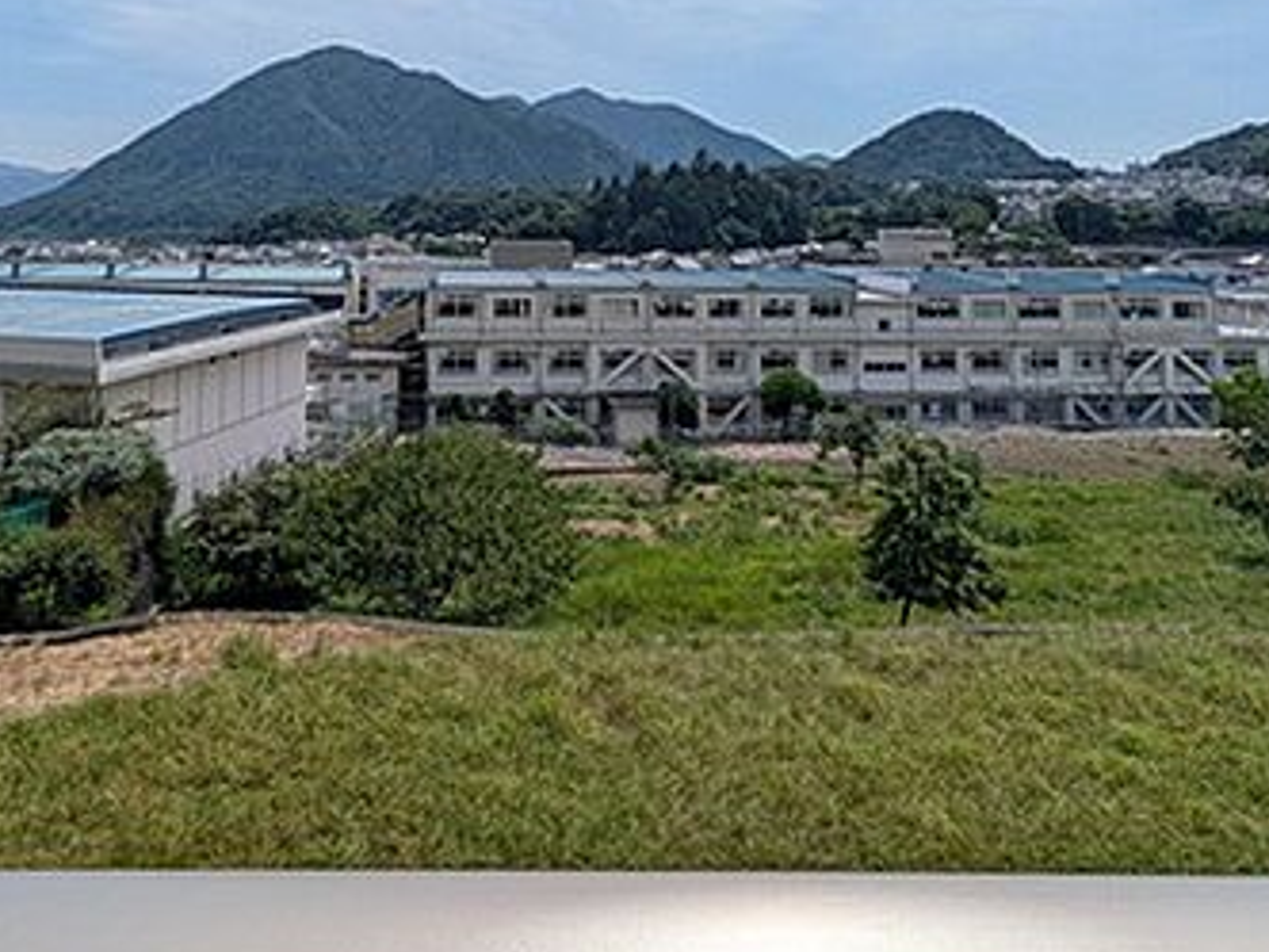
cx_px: 516
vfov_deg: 47.5
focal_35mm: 27
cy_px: 145
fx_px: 990
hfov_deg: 64.8
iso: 66
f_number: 2.2
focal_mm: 1.85
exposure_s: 1/3322
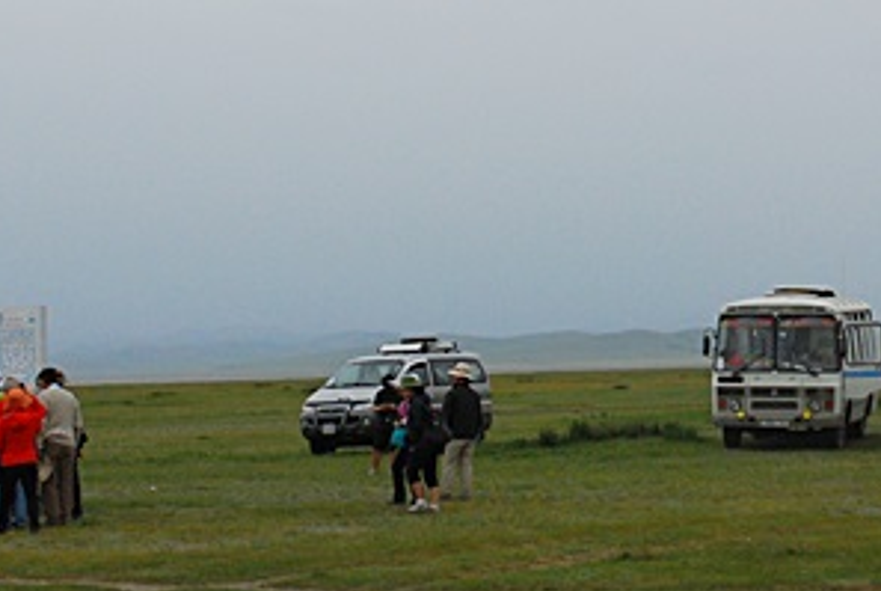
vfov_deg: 11.0
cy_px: 270
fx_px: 3072
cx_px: 584
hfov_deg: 16.3
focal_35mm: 125
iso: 400
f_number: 6.3
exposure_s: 1/800
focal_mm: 31
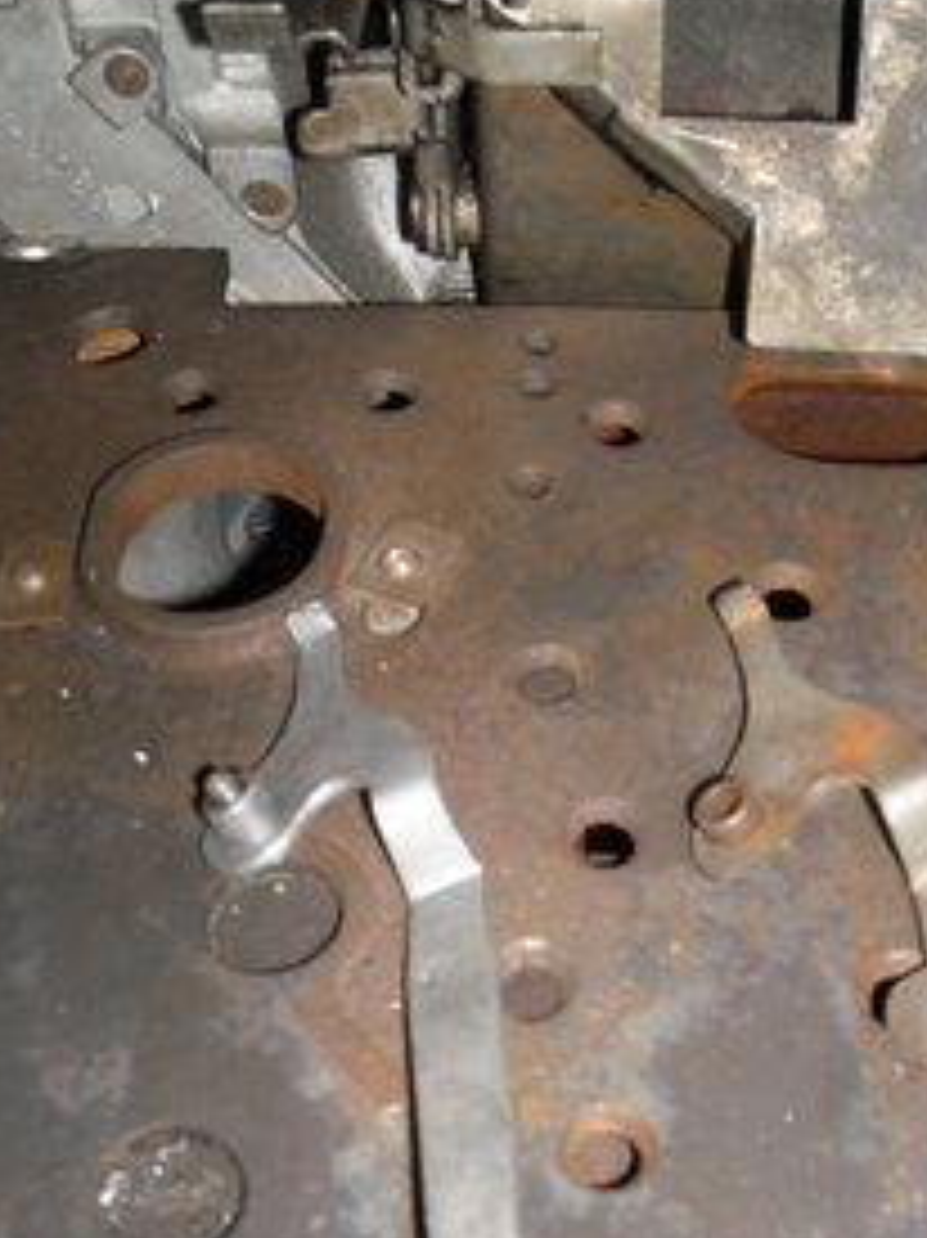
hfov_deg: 28.5
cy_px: 869
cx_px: 558
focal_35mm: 51
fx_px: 1822
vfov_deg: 36.9
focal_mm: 5.7
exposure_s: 1/60
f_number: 2.8
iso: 200
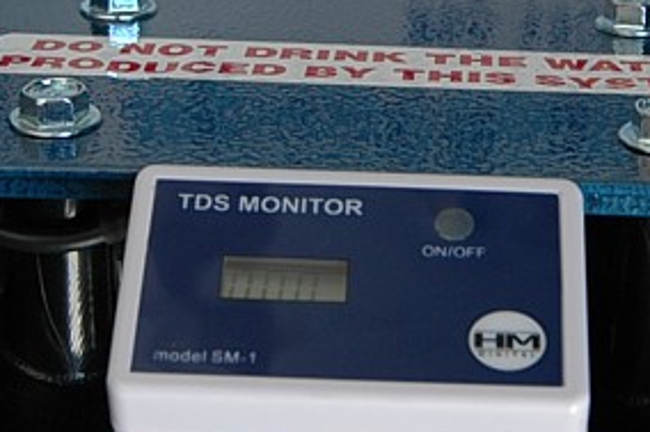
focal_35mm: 114
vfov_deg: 11.9
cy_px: 23
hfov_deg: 17.9
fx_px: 2057
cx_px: 414
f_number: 5
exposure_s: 1/100
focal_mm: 18
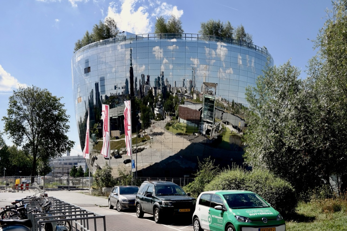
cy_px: 116
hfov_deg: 44.5
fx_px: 424
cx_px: 174
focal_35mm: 44
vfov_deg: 30.5
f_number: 6.3
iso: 100
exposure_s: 1/250
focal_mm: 29
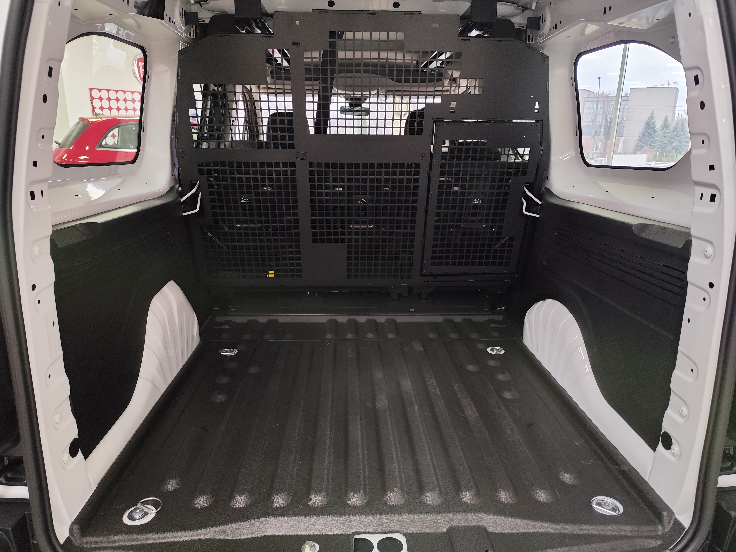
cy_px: 276
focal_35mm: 23
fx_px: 489
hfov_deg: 73.9
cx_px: 368
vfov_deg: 58.9
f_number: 1.65
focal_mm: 6.19
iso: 500
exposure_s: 1/25
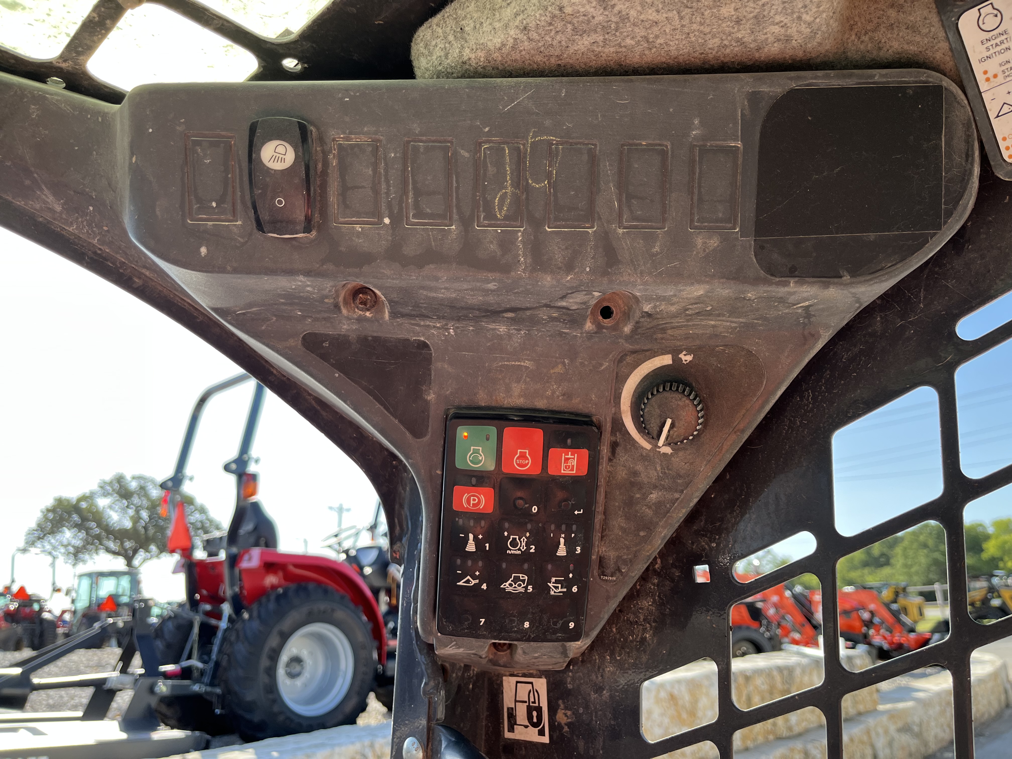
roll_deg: +4.0
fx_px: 760
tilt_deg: +16.9
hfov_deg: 67.3
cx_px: 506
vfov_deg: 53.1
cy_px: 380
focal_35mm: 26
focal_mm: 5.1
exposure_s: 1/628
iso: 50
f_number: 1.6
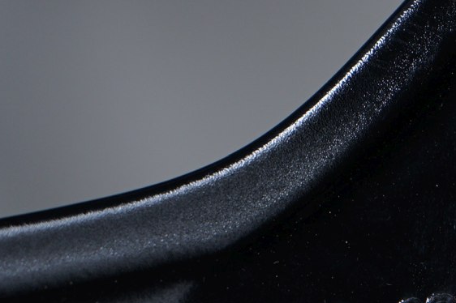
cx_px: 526
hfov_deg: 8.5
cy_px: 414
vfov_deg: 5.7
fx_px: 3025
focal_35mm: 239
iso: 250
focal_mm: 70
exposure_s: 1/100
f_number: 7.1
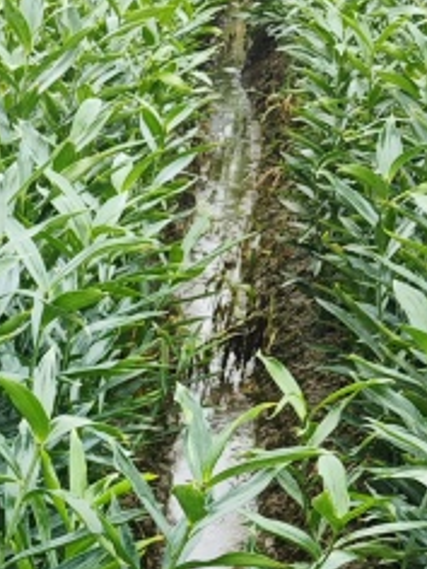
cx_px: -323
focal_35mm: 104
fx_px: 1710
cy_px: 898
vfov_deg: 16.8
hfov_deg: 13.0
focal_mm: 5.43
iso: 50
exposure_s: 1/182
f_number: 1.8
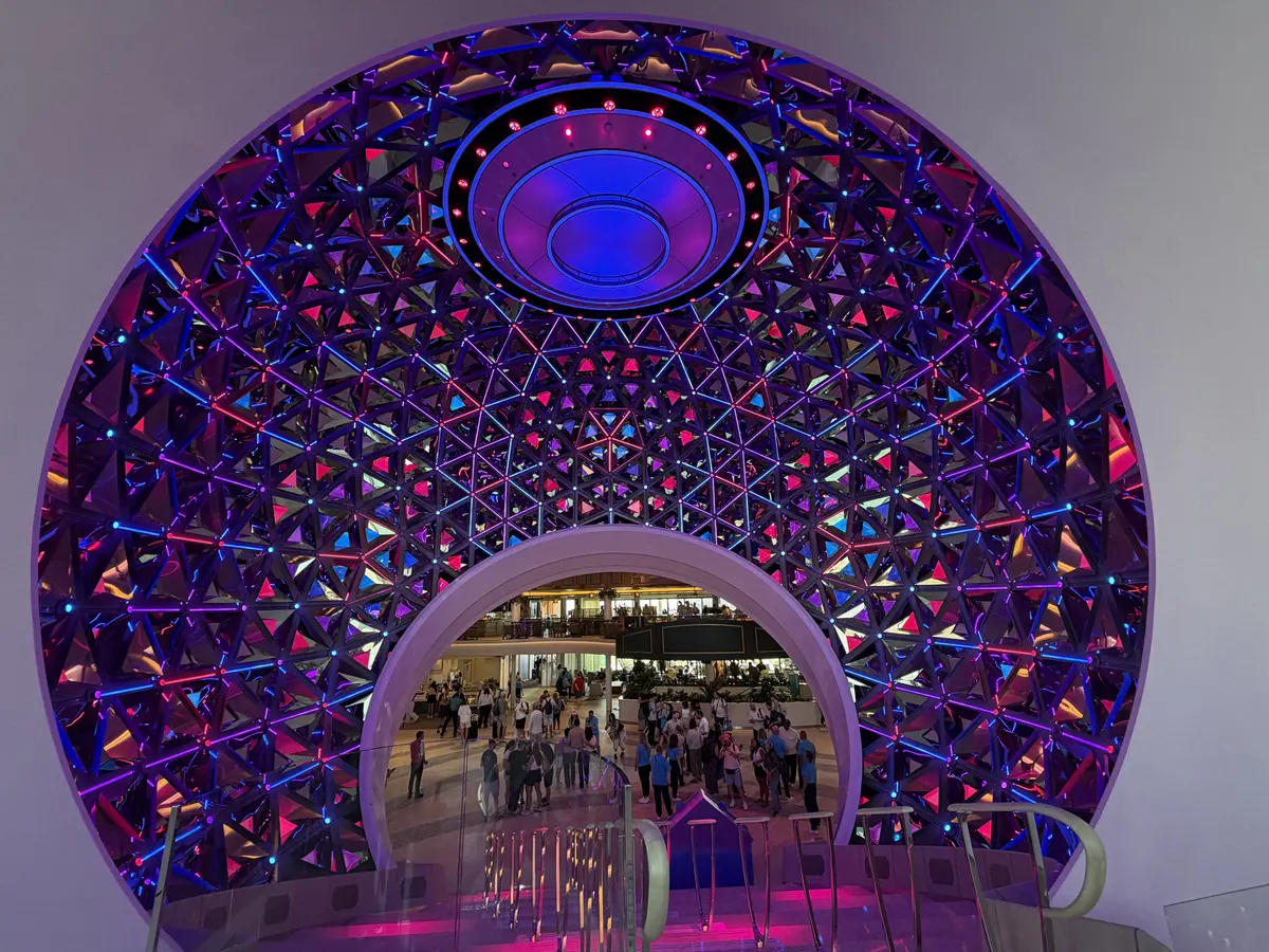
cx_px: 634
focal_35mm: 14
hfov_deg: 102.1
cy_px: 476
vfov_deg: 85.7
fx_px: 513
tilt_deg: +13.3
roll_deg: +1.6
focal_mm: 2.22
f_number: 2.2
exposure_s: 1/100
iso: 160
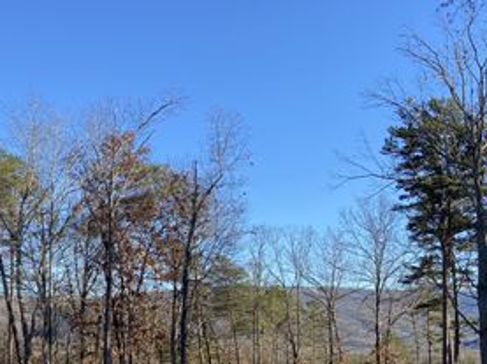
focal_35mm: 47
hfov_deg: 39.9
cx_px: 156
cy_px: 286
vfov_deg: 30.2
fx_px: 660
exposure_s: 1/998
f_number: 1.8
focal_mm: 4.25
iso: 32
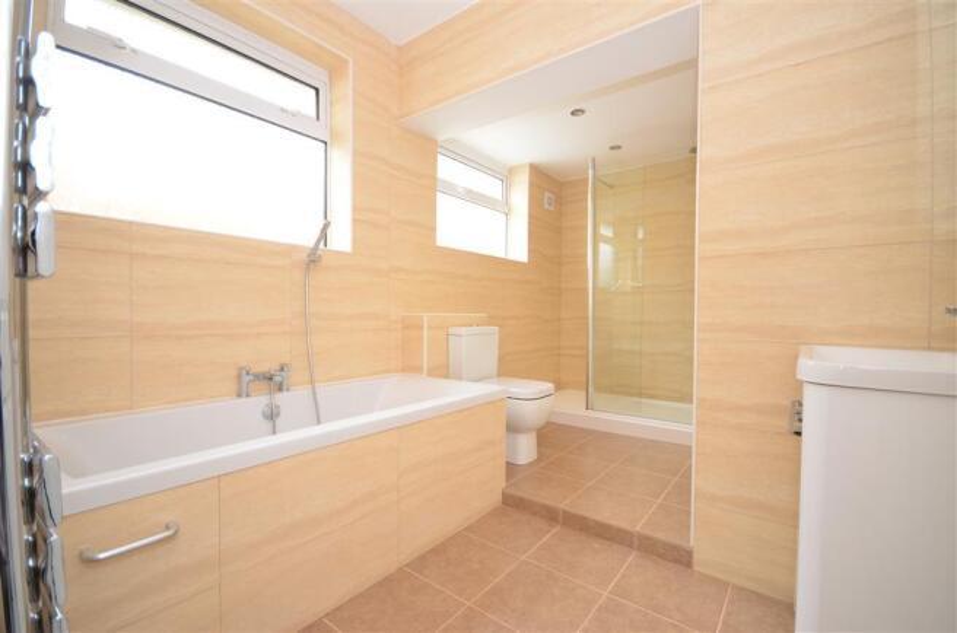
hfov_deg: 100.5
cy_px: 316
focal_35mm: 15
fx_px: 398
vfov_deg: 77.0
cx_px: 478
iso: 200
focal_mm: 10
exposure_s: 1/13
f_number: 5
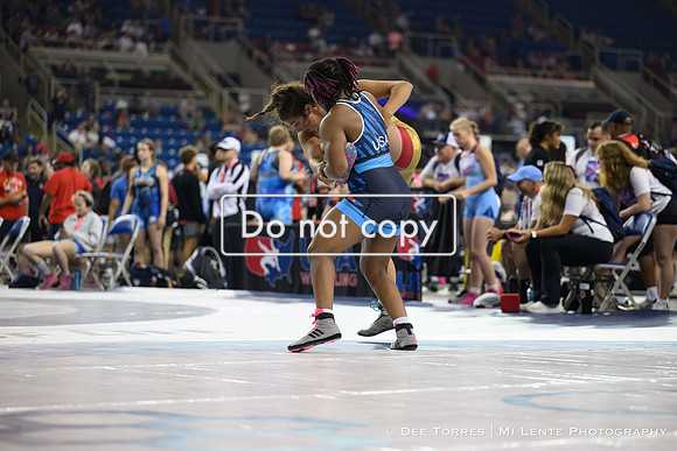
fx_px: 2163
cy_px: 226
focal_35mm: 115
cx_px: 338
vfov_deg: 11.9
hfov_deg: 17.8
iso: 2200
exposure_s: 1/800
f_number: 2.8
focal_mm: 115
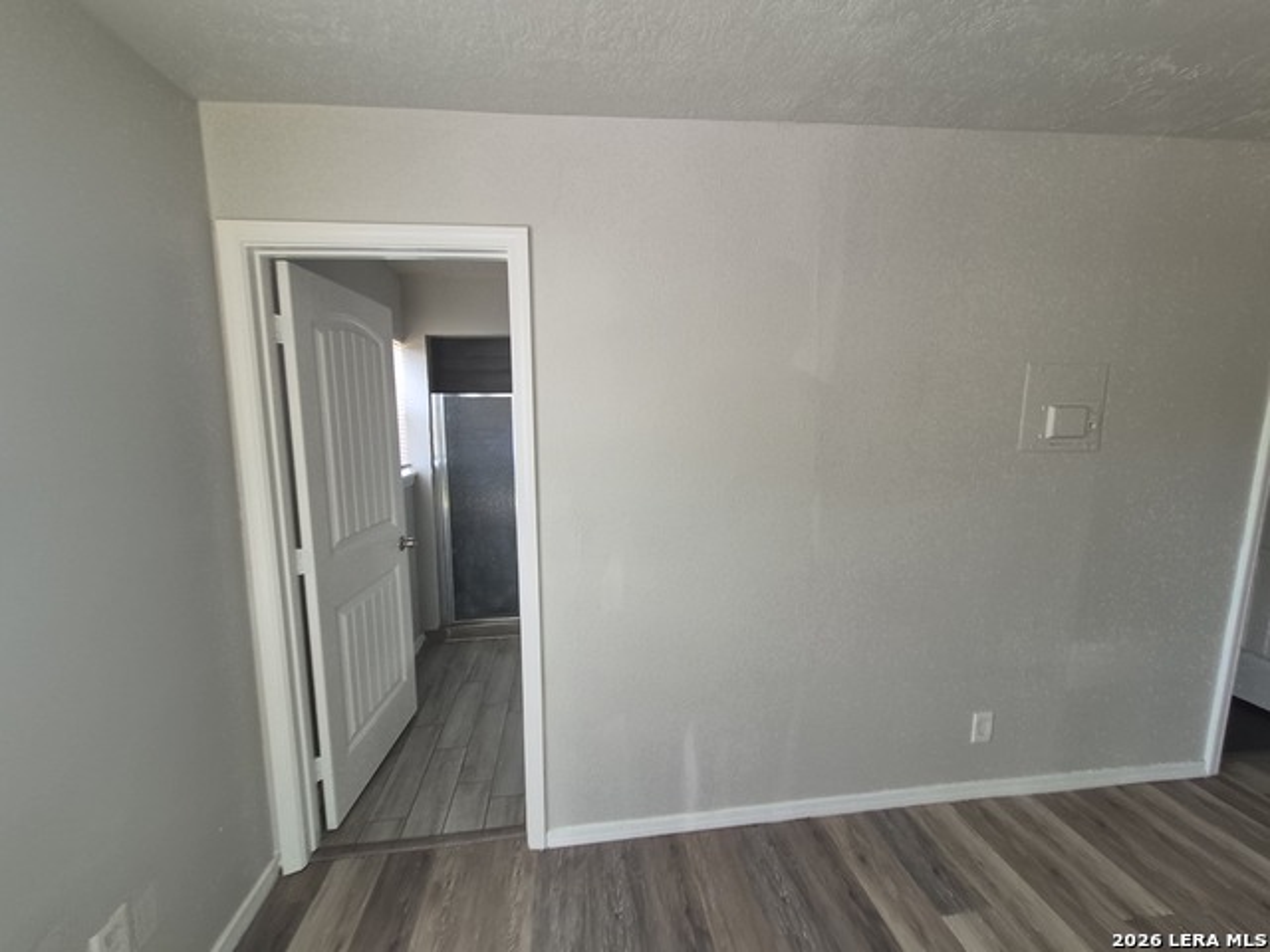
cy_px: 476
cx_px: 635
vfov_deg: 89.9
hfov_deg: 106.2
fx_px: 477
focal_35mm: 13
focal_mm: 1.74
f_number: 2.2
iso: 50
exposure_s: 1/60
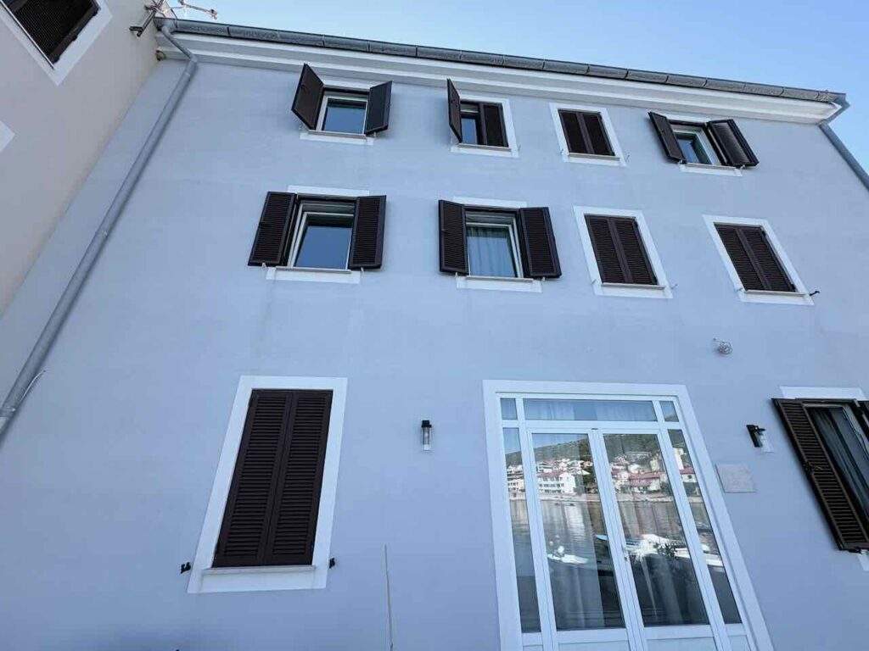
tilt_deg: +26.5
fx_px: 351
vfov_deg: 85.7
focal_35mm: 14
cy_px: 326
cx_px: 434
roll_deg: +1.3
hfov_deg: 102.1
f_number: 2.2
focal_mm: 2.22
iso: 40
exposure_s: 1/582
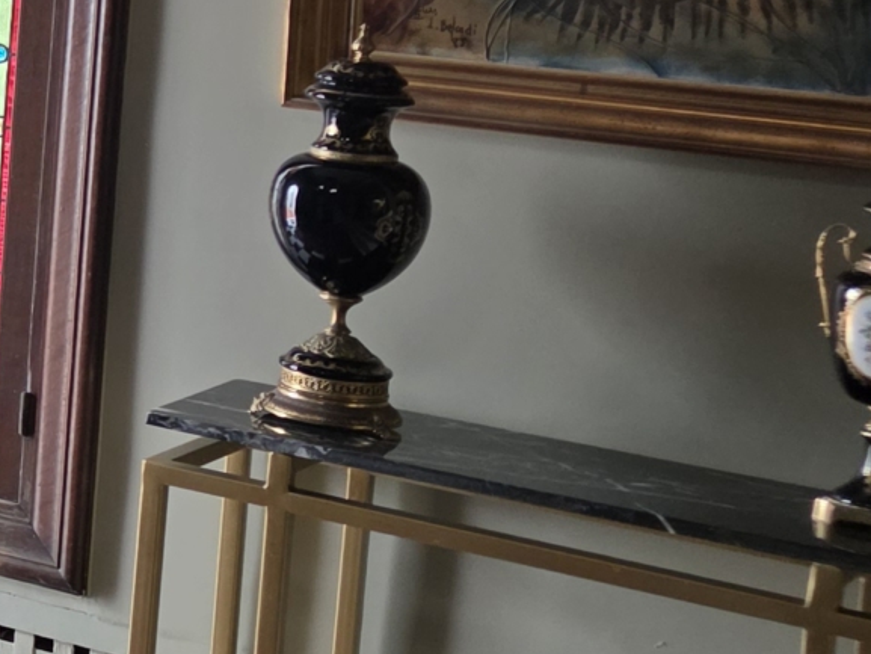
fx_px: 2567
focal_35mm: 102
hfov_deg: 14.8
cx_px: -1001
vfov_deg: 14.2
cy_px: -30
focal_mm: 6.3
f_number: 1.7
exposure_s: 1/100
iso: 320
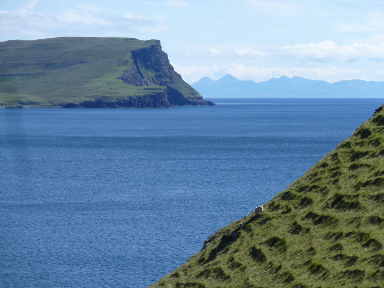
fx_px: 1875
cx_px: 192
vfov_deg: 8.8
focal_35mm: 169
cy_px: 144
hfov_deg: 11.7
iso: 80
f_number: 4.5
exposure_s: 1/400
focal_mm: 27.8
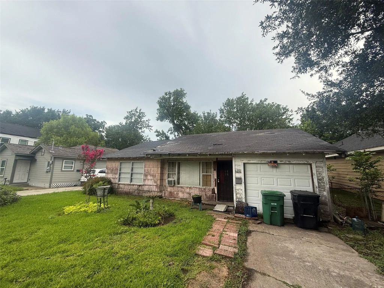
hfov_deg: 102.1
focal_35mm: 14
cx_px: 192
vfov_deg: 85.7
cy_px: 144
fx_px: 155
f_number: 2.2
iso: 50
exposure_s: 1/393
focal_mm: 2.22
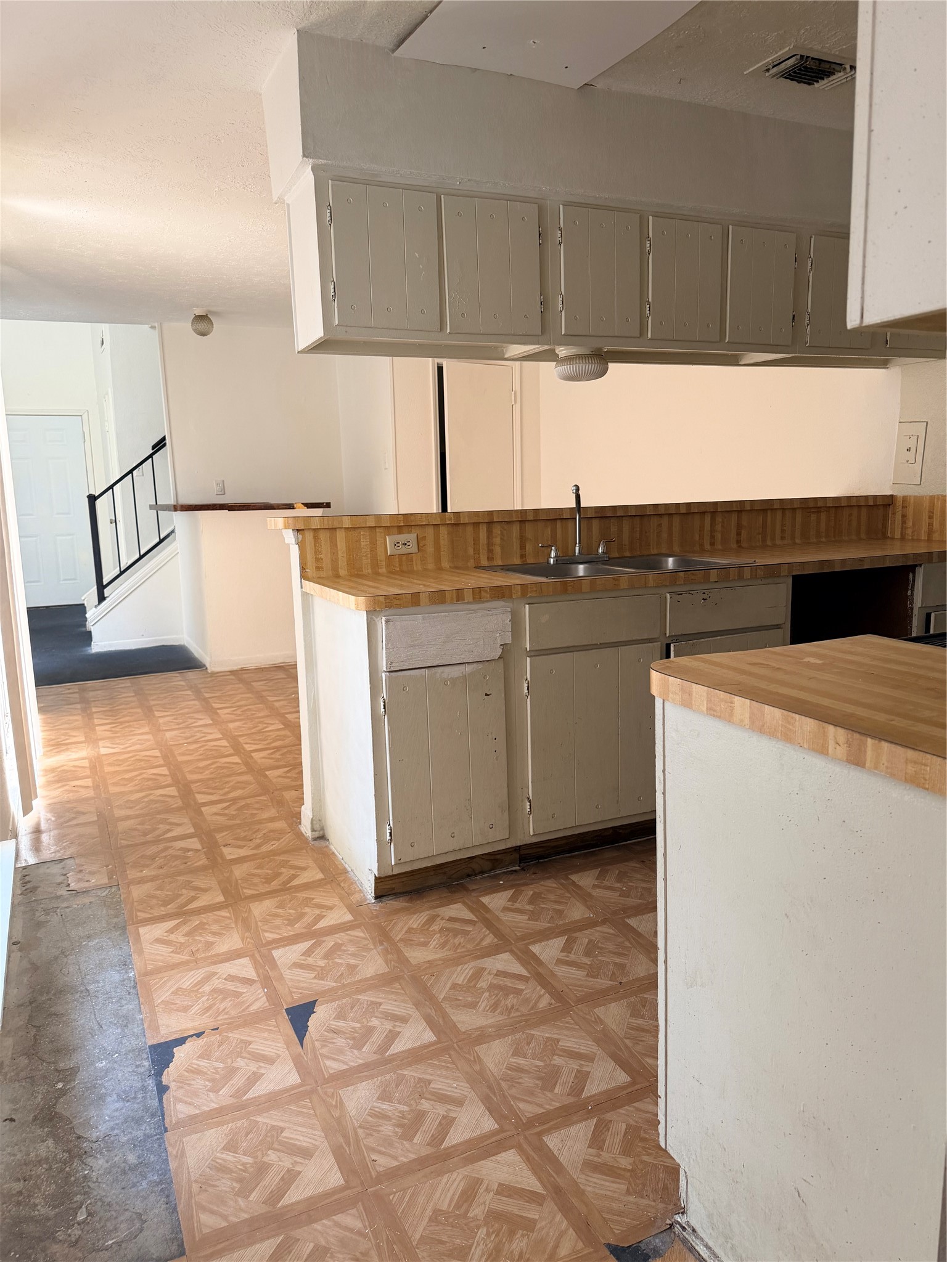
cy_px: 631
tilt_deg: -8.9
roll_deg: -0.8
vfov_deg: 71.6
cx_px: 474
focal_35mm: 24
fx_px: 875
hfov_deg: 56.8
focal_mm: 6.76
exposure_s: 1/117
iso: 200
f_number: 1.78
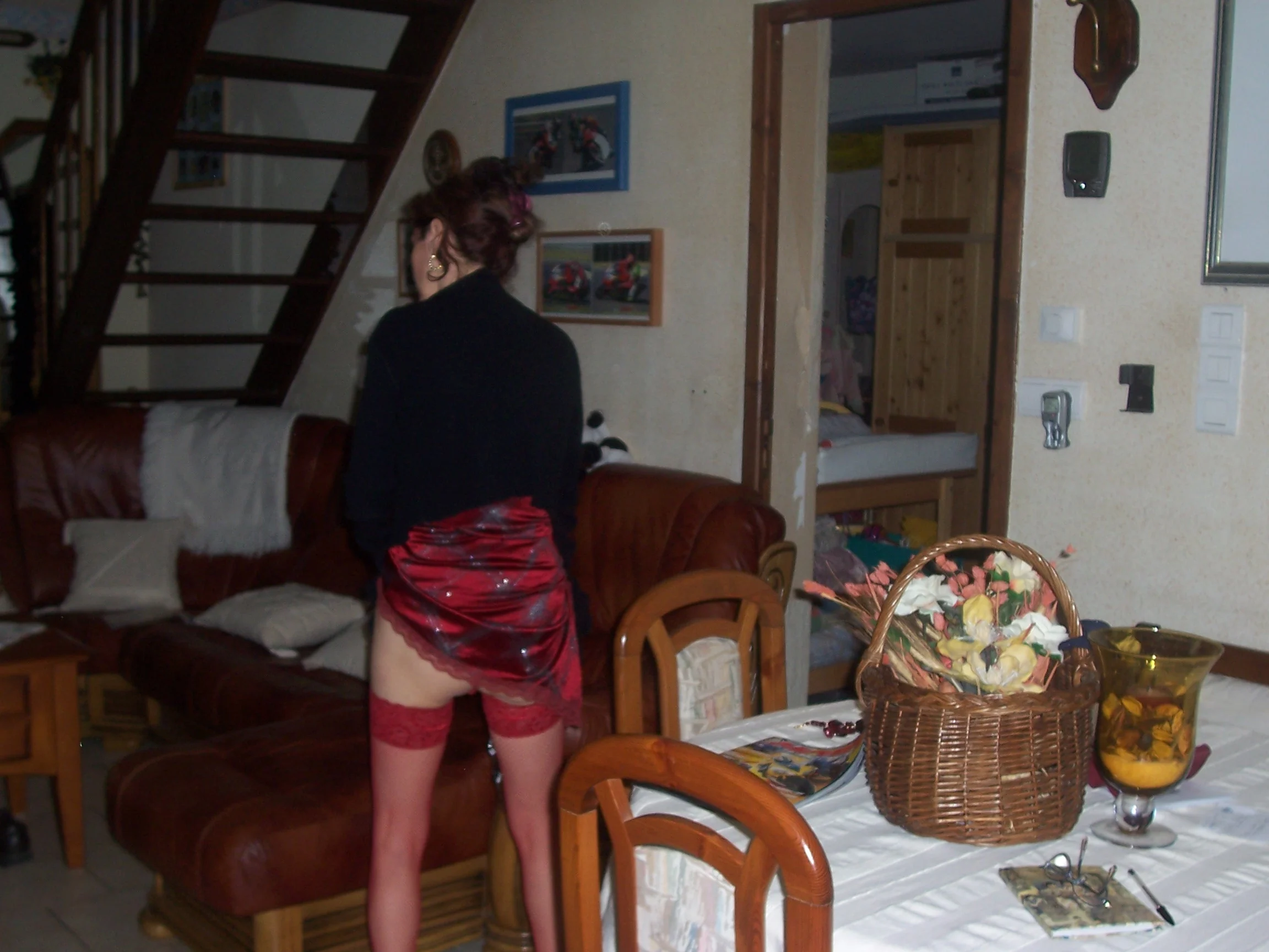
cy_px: 476
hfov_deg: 44.8
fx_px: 1540
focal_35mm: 42
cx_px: 634
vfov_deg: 34.3
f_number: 3
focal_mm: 7
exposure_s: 1/60
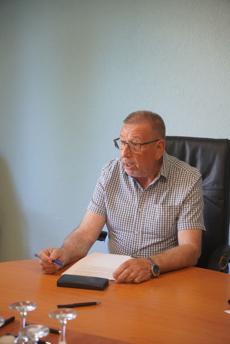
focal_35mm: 75
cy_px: 172
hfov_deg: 18.2
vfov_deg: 27.0
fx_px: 719
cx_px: 115
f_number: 3.5
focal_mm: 50
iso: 1600
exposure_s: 1/200
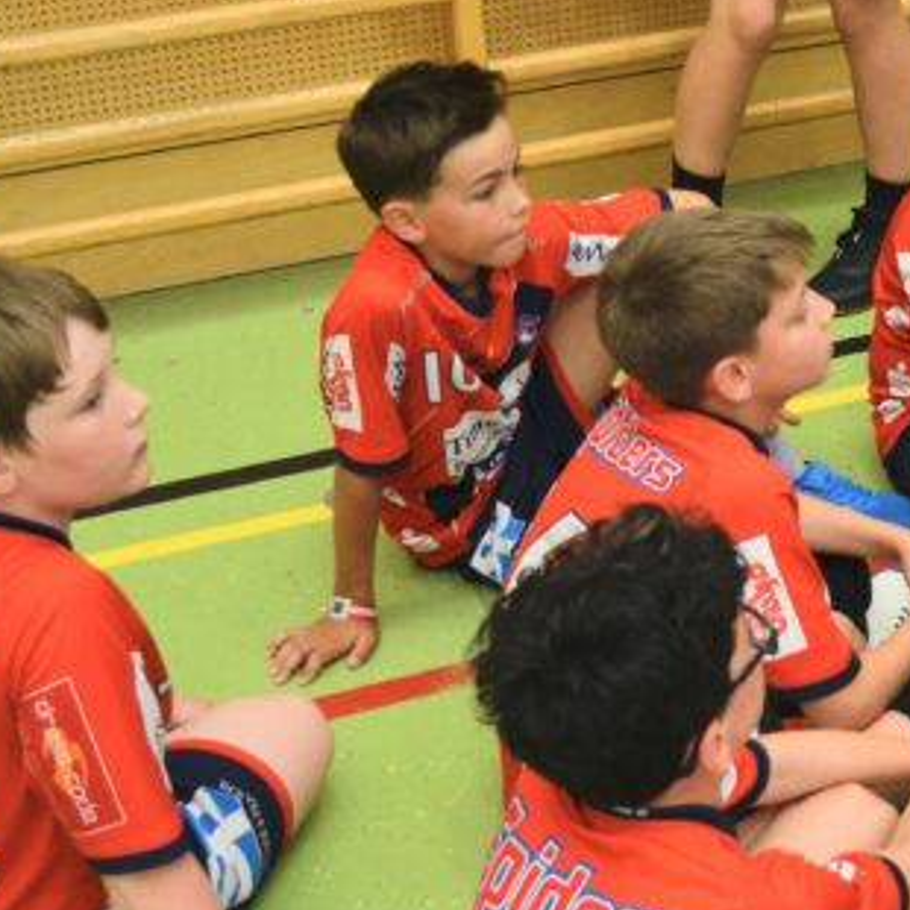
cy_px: 317
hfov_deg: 19.5
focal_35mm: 84
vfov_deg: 20.6
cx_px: 1086
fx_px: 2498
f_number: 3.8
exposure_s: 1/640
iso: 800
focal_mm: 20
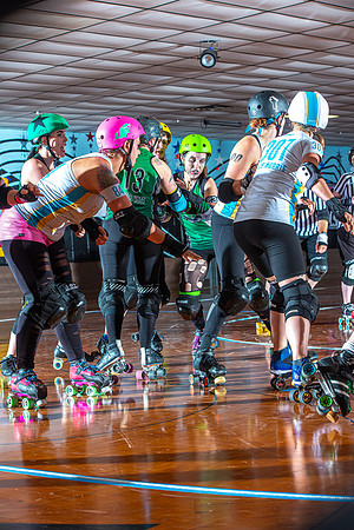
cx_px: 177
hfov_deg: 17.5
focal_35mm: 78
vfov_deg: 26.0
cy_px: 265
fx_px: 1150
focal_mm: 78
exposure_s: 1/160
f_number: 7.1
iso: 640
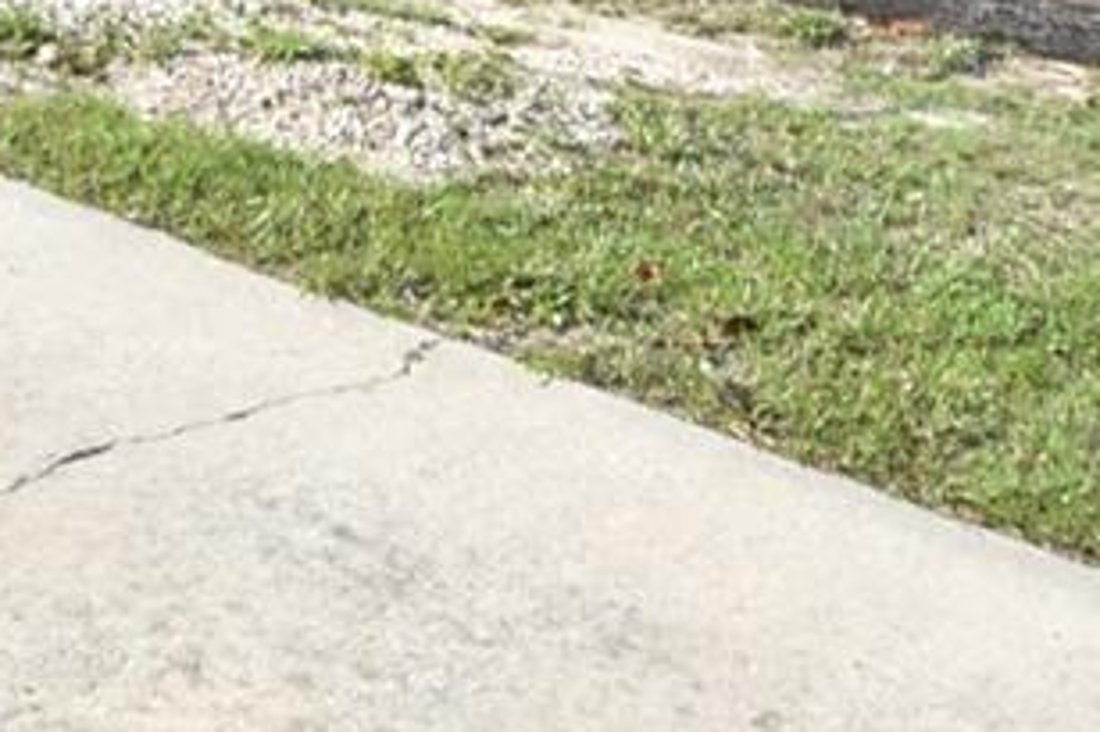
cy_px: -561
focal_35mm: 78
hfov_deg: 23.7
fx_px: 2382
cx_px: -214
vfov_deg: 15.2
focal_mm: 10
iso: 800
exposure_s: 1/4000
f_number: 3.5
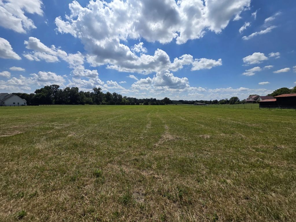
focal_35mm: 13
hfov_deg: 106.2
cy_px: 111
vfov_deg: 89.9
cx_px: 148
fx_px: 111
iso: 40
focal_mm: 2.2
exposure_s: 1/4628
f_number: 1.9
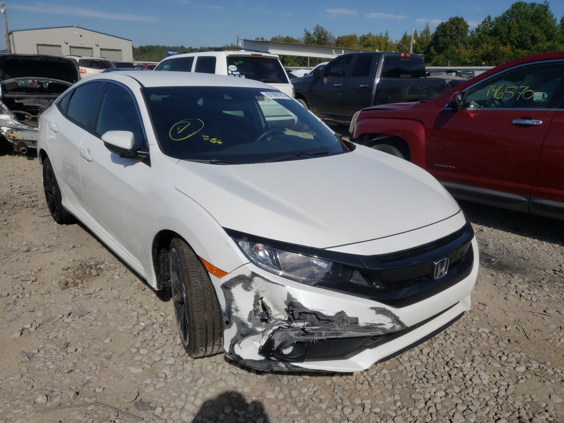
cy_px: 212
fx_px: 424
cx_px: 282
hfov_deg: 67.3
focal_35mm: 26
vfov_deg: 53.1
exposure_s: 1/10000
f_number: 1.5
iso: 51
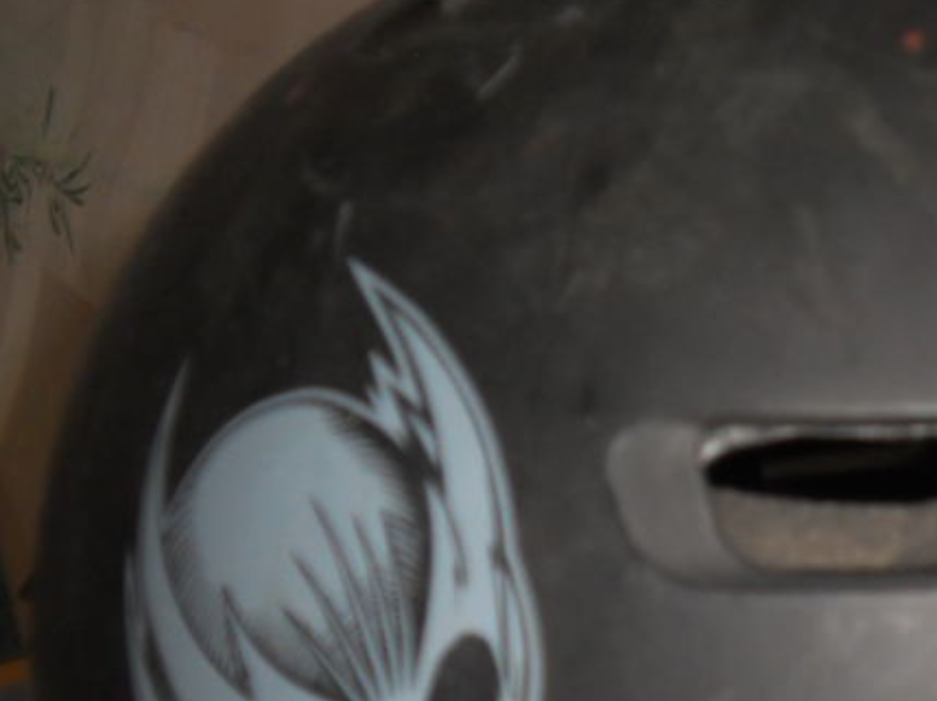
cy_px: 614
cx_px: 952
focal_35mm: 126
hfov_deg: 15.4
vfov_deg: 11.7
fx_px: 3408
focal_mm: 9.8
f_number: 4.8
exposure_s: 1/30
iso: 200
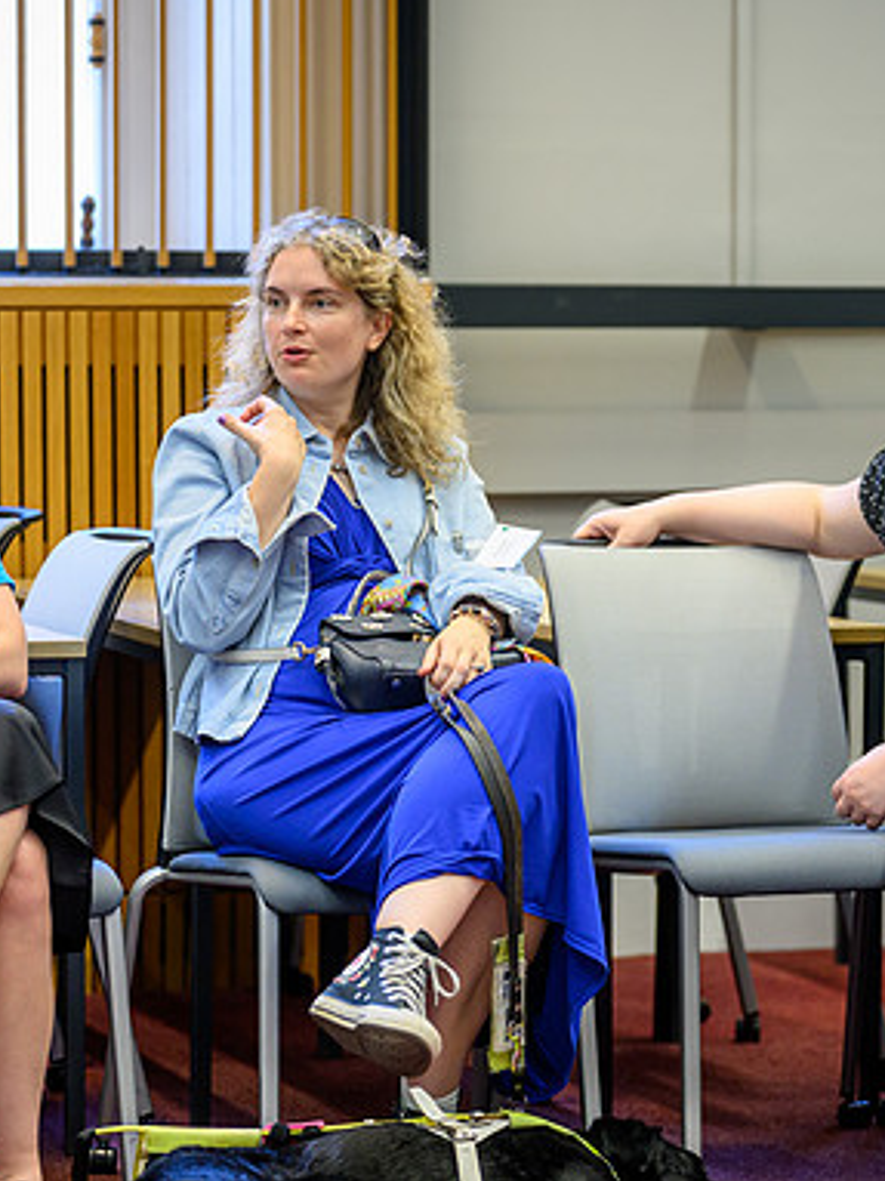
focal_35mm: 137
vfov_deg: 14.4
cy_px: 587
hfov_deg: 10.8
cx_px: 478
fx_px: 4673
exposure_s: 1/200
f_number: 2.7
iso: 1800
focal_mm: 94
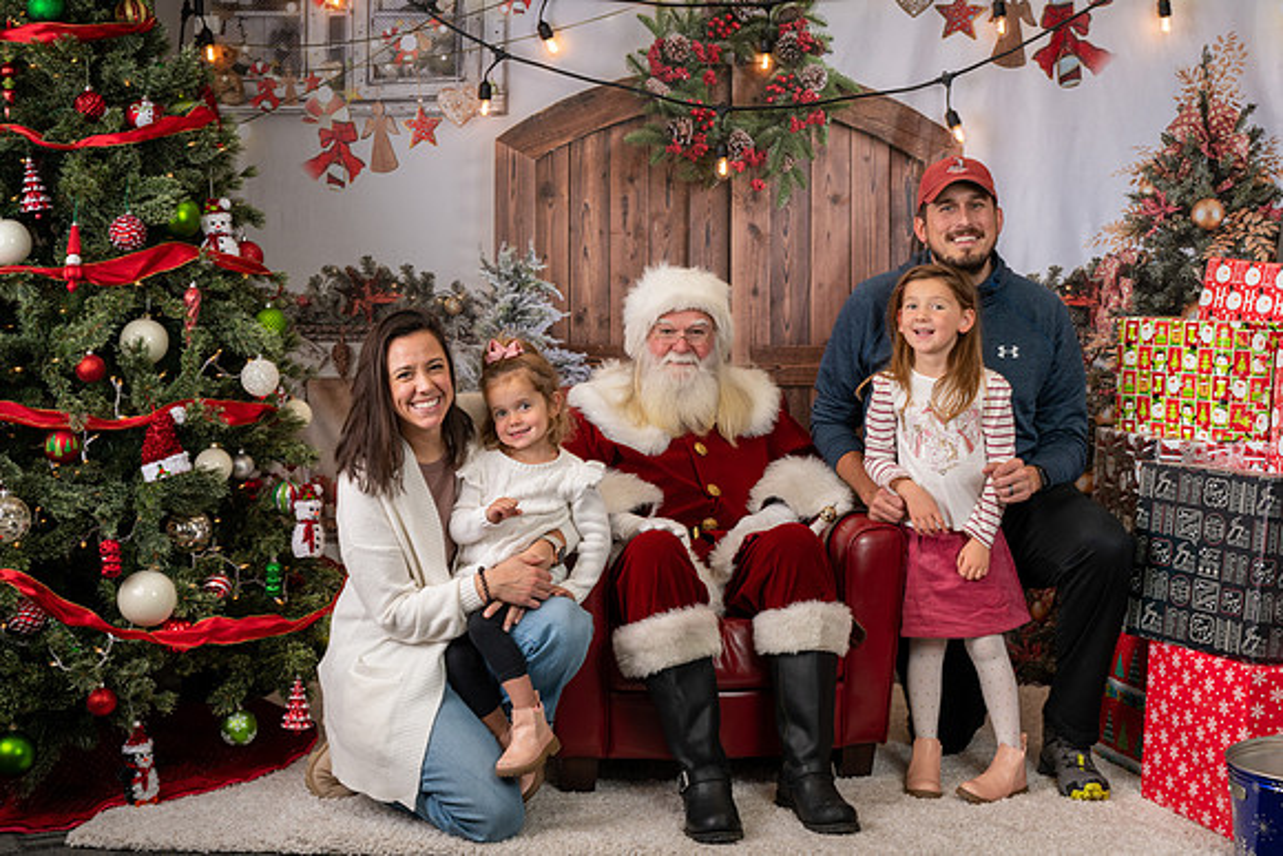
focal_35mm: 56
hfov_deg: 35.9
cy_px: 401
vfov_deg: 24.4
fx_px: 1980
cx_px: 701
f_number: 9
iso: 100
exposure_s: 1/100
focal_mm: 50
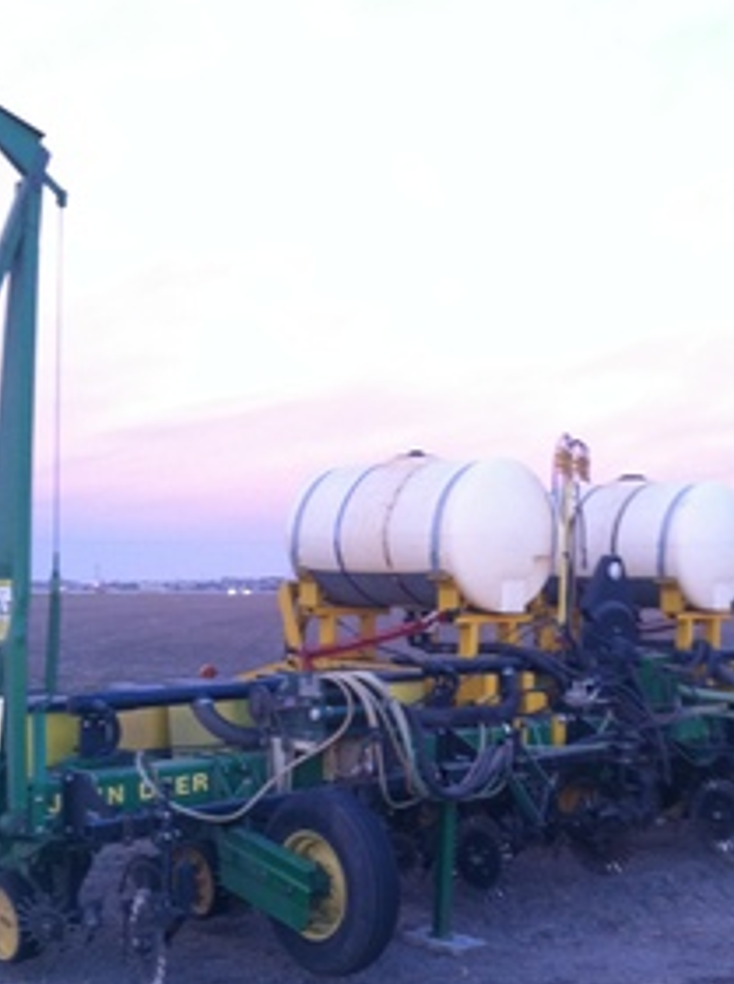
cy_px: 699
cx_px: 511
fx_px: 1446
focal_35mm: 51
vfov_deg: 36.9
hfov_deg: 28.2
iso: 160
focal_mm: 3.85
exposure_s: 1/15
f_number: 2.8
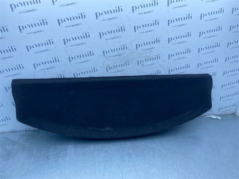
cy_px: 90
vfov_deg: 53.1
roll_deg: -2.1
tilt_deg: -27.4
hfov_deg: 67.3
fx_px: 180
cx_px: 120
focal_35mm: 26
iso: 32
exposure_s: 1/877
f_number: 1.8
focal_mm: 4.25
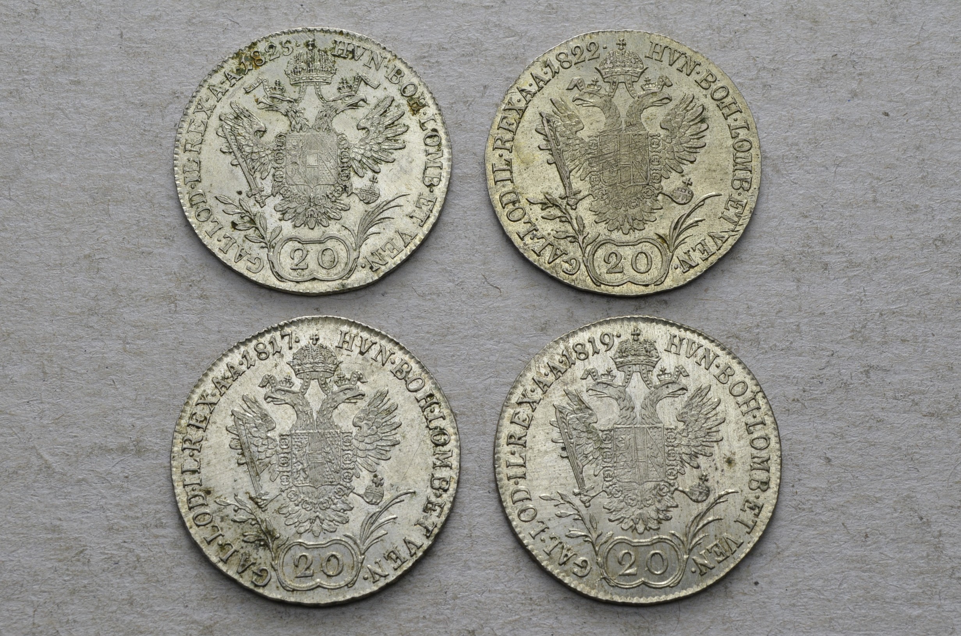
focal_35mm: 72
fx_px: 1918
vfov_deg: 18.8
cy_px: 318
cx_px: 480
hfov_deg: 28.1
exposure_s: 1/250
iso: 400
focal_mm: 48
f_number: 14
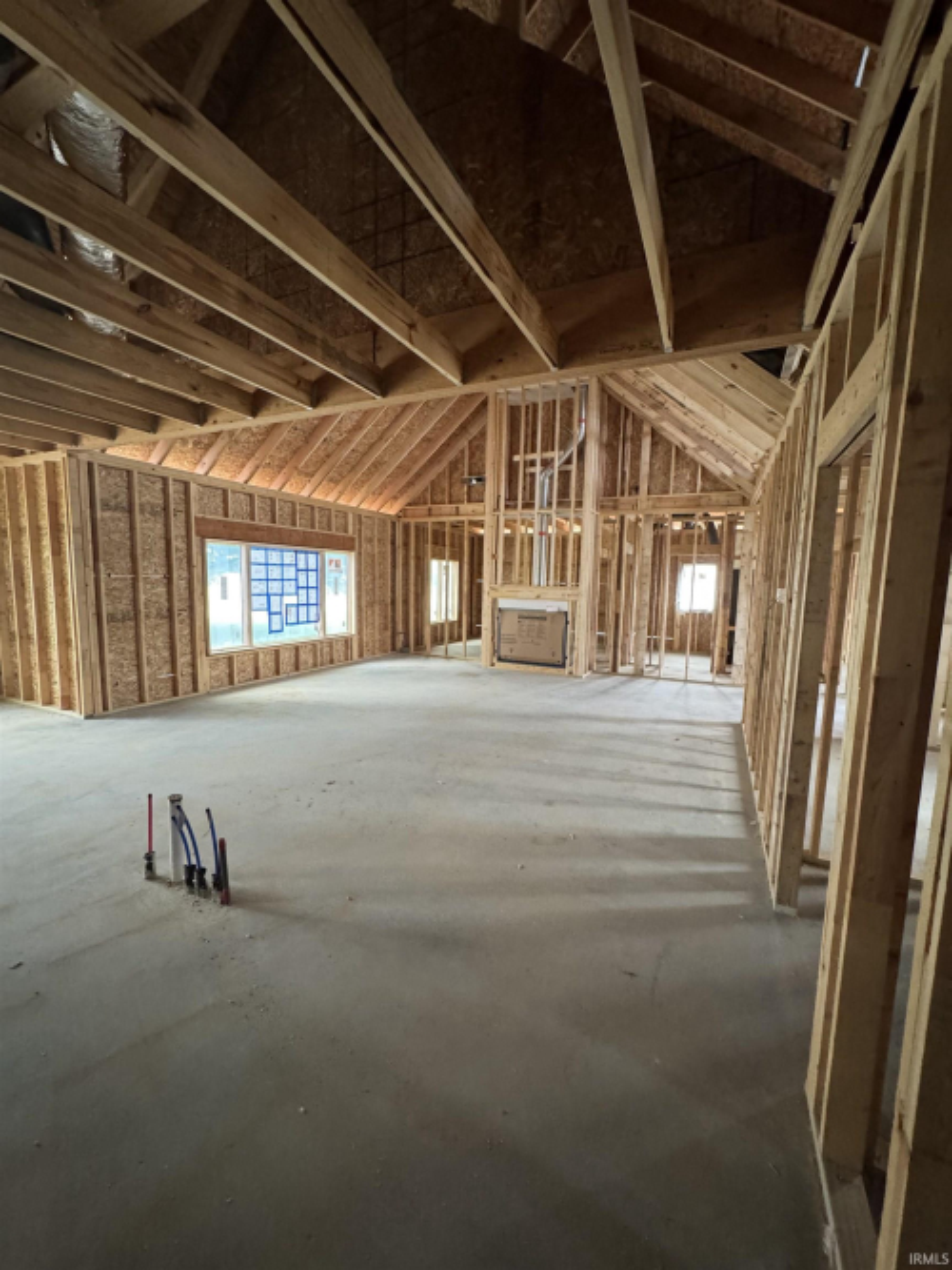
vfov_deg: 102.1
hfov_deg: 85.7
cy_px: 635
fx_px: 514
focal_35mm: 14
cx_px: 476
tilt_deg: -7.2
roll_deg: -2.3
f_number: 2.2
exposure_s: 1/60
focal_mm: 2.22
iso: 800
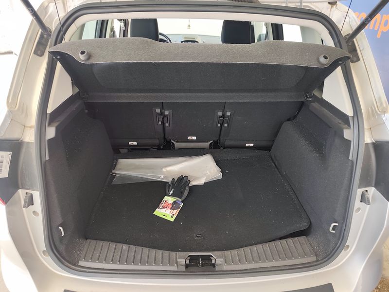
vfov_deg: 58.9
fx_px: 258
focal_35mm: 23
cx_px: 194
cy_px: 146
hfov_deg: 73.9
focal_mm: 6.19
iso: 200
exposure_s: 1/400
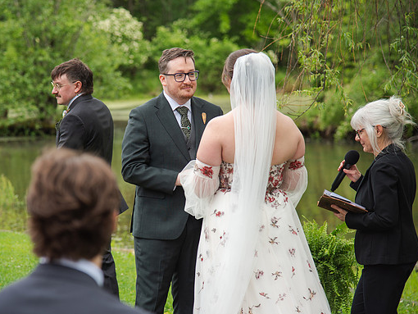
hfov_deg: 15.0
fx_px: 1583
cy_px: 157
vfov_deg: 11.3
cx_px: 174
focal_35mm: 131
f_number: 4
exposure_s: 1/400
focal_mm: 105
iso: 100
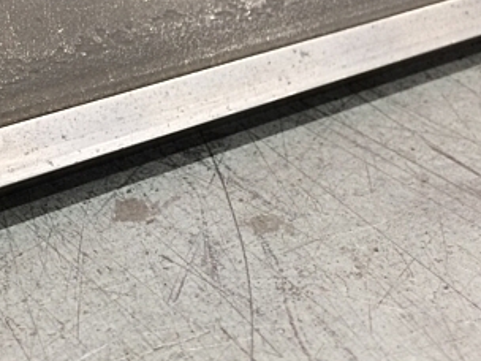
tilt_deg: -33.2
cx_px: 139
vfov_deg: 24.0
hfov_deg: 31.3
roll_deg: +0.3
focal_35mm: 61
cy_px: 182
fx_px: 848
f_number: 2.2
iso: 100
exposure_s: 1/30
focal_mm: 4.15
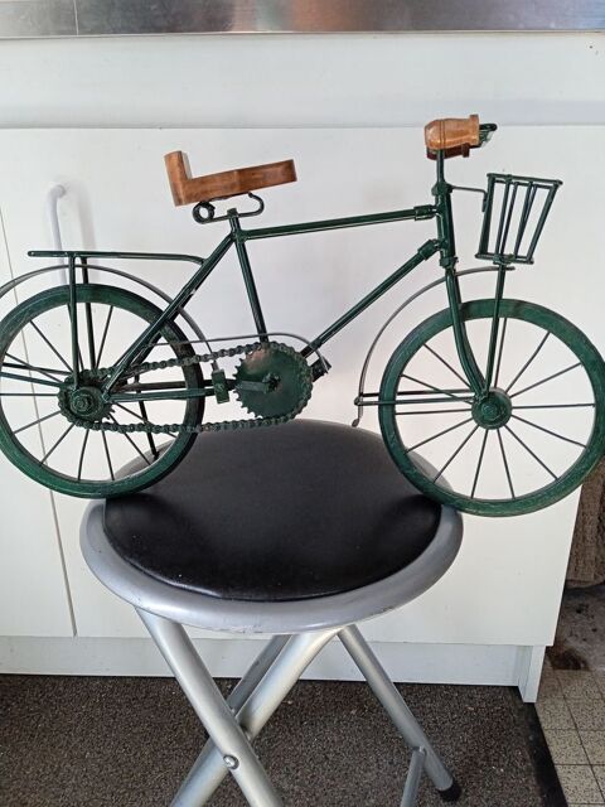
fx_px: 652
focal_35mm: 28
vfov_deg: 63.4
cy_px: 404
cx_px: 302
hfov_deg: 49.7
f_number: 2.2
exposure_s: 1/25
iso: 222
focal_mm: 3.43
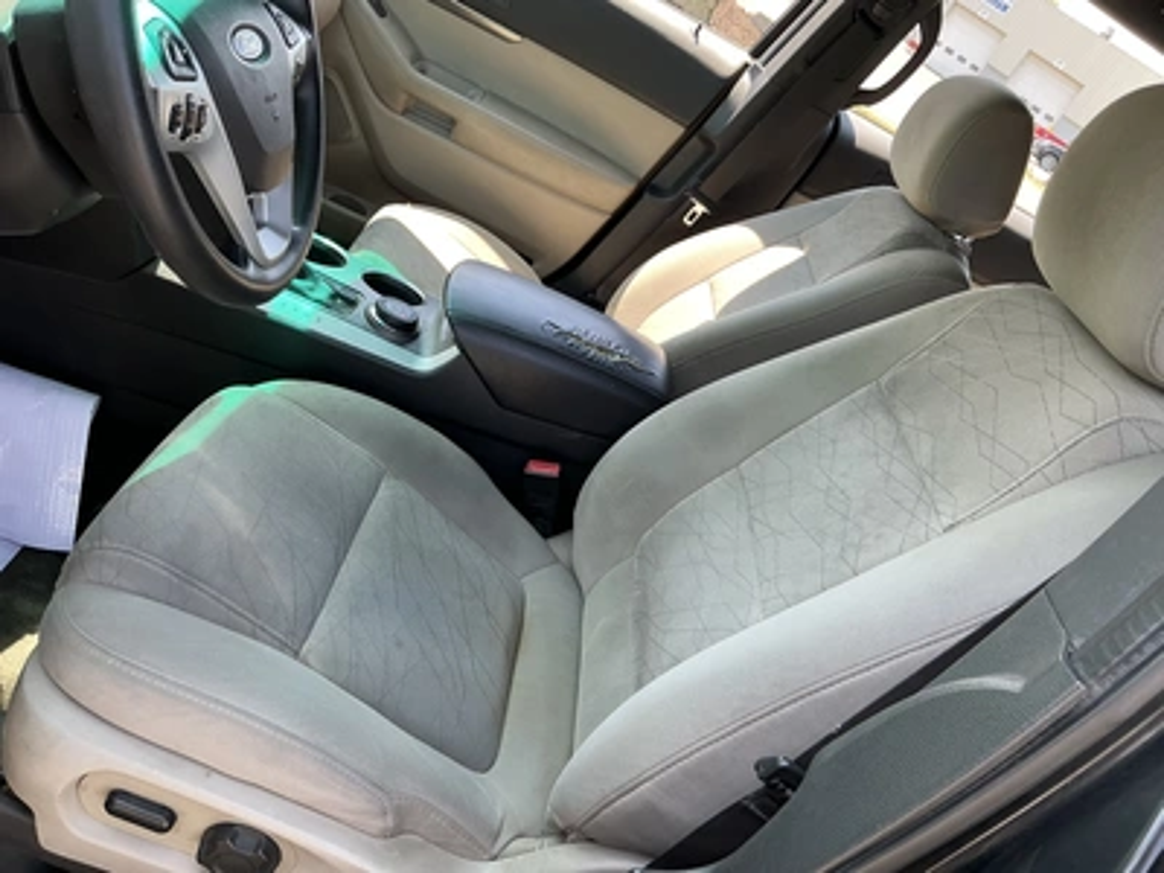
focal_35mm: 28
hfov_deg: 63.4
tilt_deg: -25.3
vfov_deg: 49.7
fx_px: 942
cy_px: 436
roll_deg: -35.7
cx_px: 582
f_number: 1.8
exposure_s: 1/122
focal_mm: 3
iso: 25
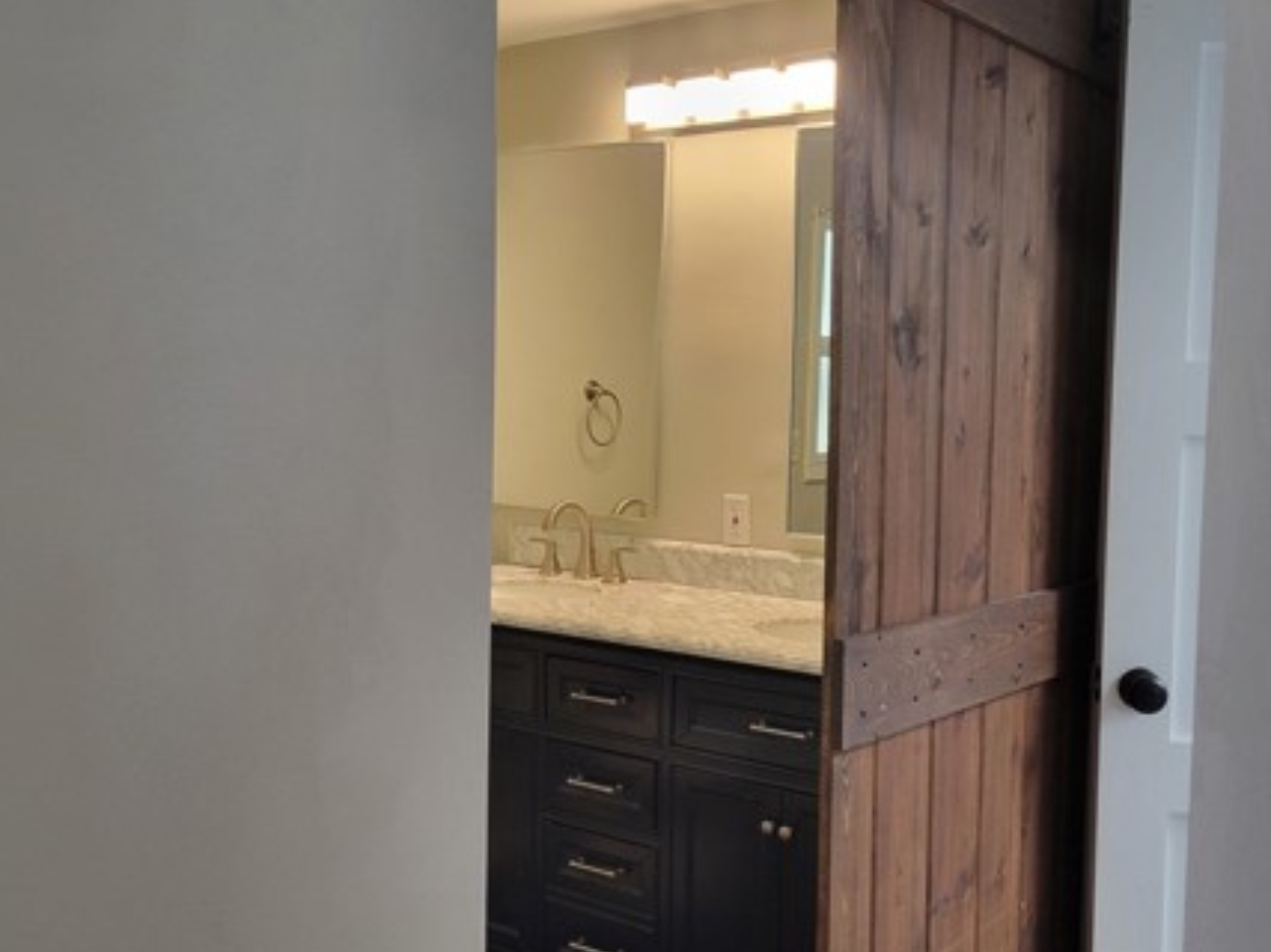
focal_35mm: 39
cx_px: 682
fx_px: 1432
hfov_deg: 47.8
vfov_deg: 36.8
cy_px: 494
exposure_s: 1/60
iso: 200
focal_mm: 5.4
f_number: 1.8
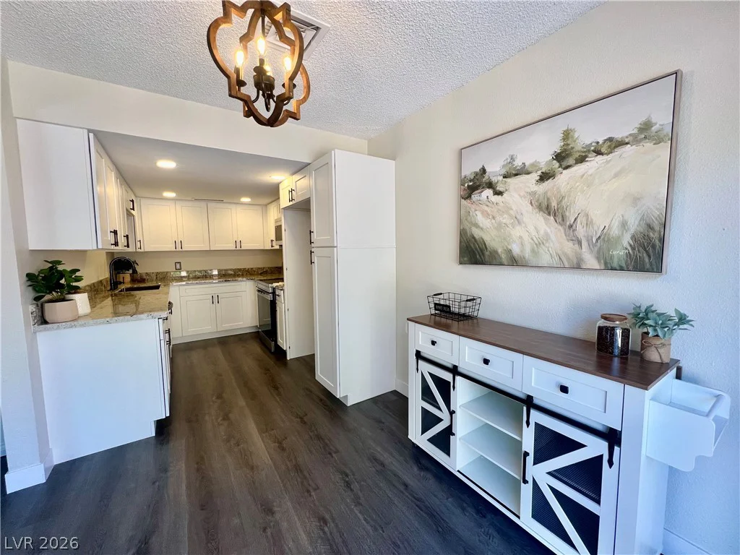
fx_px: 278
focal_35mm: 13
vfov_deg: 89.9
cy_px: 278
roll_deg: +1.1
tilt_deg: -5.5
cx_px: 370
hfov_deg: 106.2
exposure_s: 1/120
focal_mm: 1.57
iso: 64
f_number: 1.8
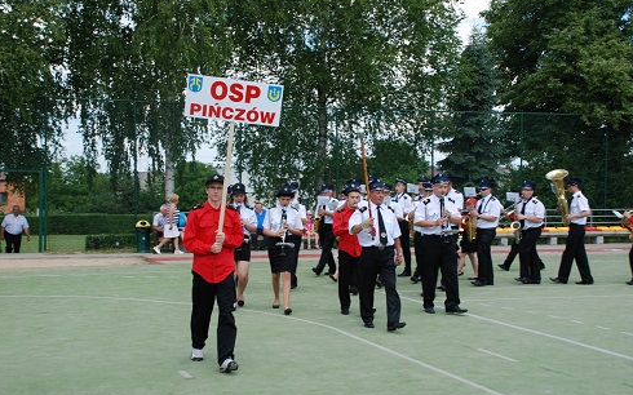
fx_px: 862
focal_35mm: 50
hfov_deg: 40.3
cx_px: 318
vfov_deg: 25.8
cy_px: 201
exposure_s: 1/160
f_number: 6.3
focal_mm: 32
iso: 100
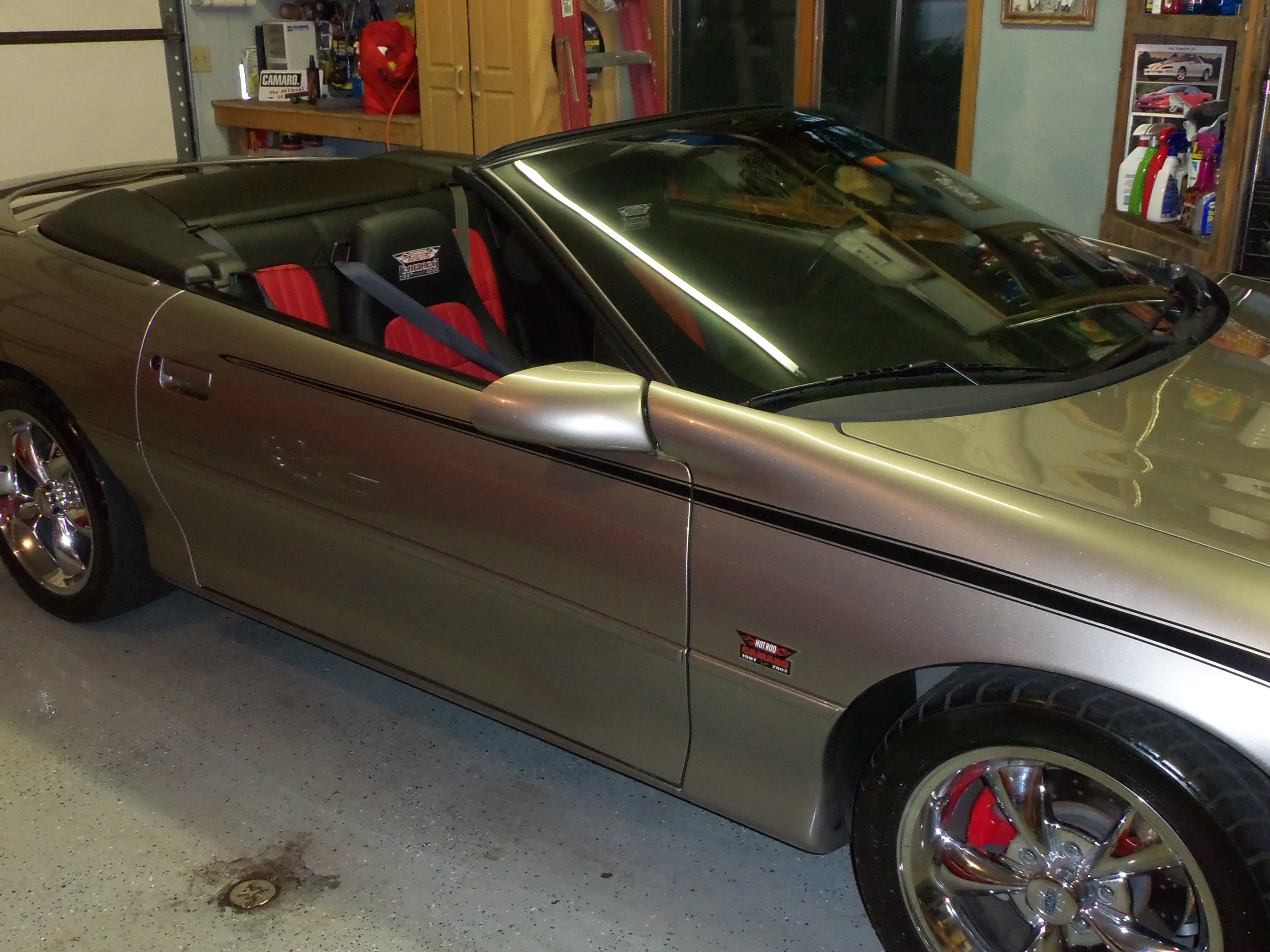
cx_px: 671
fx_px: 1321
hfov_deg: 51.3
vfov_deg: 39.6
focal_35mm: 36
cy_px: 530
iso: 250
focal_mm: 5.1
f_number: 3.3
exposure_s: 1/60
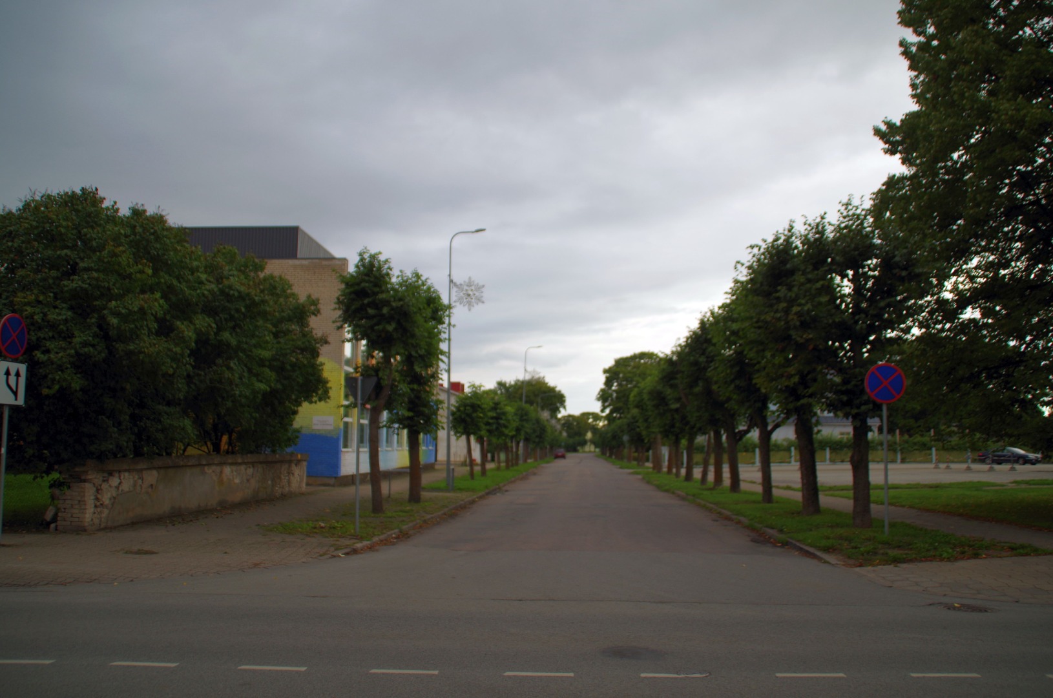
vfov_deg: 47.7
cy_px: 349
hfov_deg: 67.5
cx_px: 526
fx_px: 788
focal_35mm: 27
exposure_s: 1/100
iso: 100
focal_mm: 18
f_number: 3.5
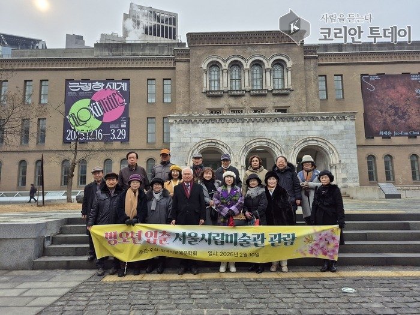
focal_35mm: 23
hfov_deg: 73.9
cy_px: 158
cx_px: 210
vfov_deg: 58.9
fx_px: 279
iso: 25
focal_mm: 5.4
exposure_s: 1/1052
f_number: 1.8
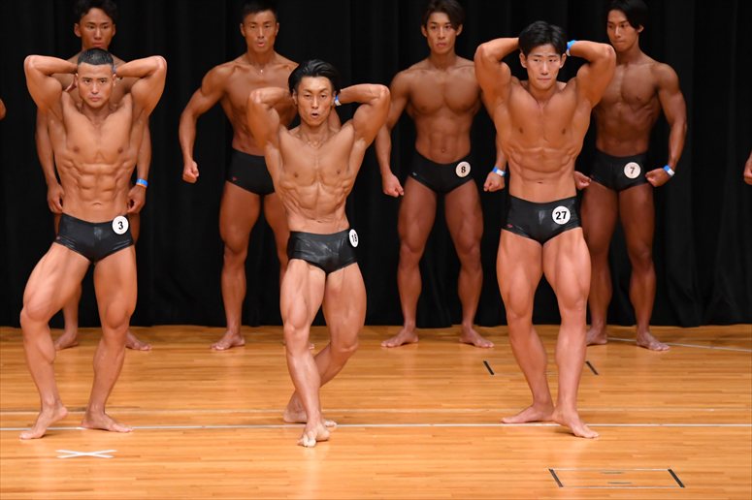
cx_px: 376
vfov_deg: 5.4
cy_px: 250
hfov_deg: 8.1
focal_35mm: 255
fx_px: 5324
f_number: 5.6
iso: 4000
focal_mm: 170
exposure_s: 1/400
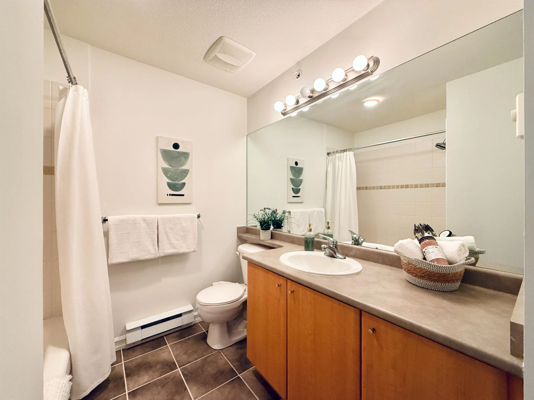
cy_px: 200
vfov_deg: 85.7
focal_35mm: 14
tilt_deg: +0.8
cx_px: 267
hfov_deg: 102.1
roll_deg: +0.1
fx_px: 216
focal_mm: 2.22
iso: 250
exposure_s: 1/120
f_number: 2.2
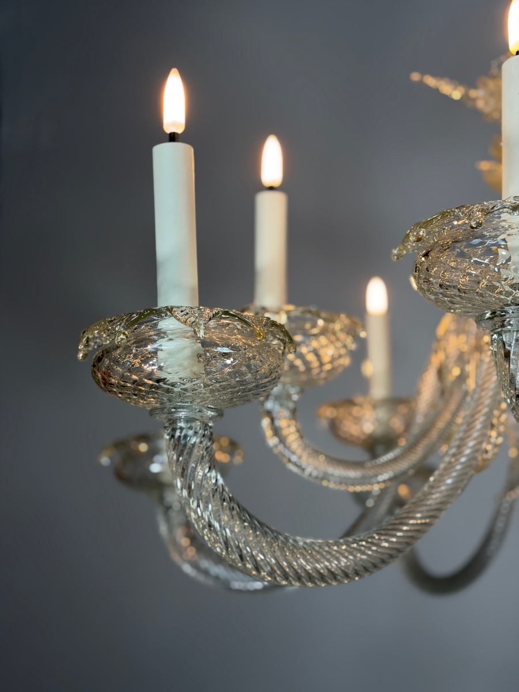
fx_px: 960
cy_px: 346
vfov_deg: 39.7
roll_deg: +0.5
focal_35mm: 48
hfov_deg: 30.3
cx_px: 260
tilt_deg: +14.0
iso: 64
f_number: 1.78
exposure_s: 1/100
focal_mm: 6.76
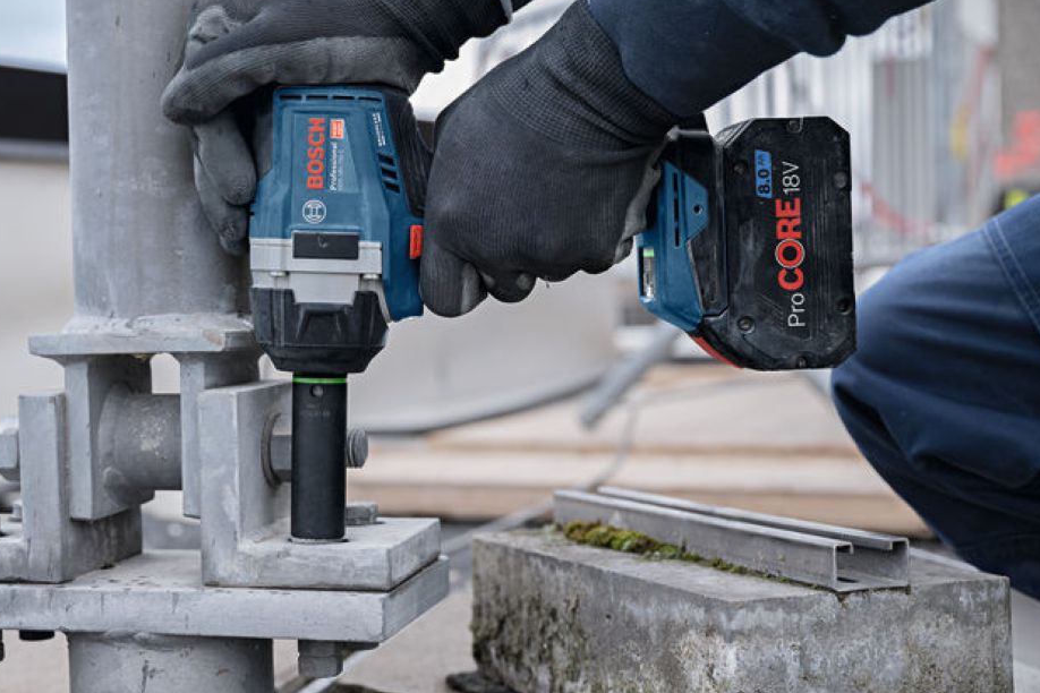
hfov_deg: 32.2
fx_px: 1791
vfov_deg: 21.9
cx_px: 383
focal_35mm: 62
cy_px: 308
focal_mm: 48
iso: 800
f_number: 4.5
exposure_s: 1/640
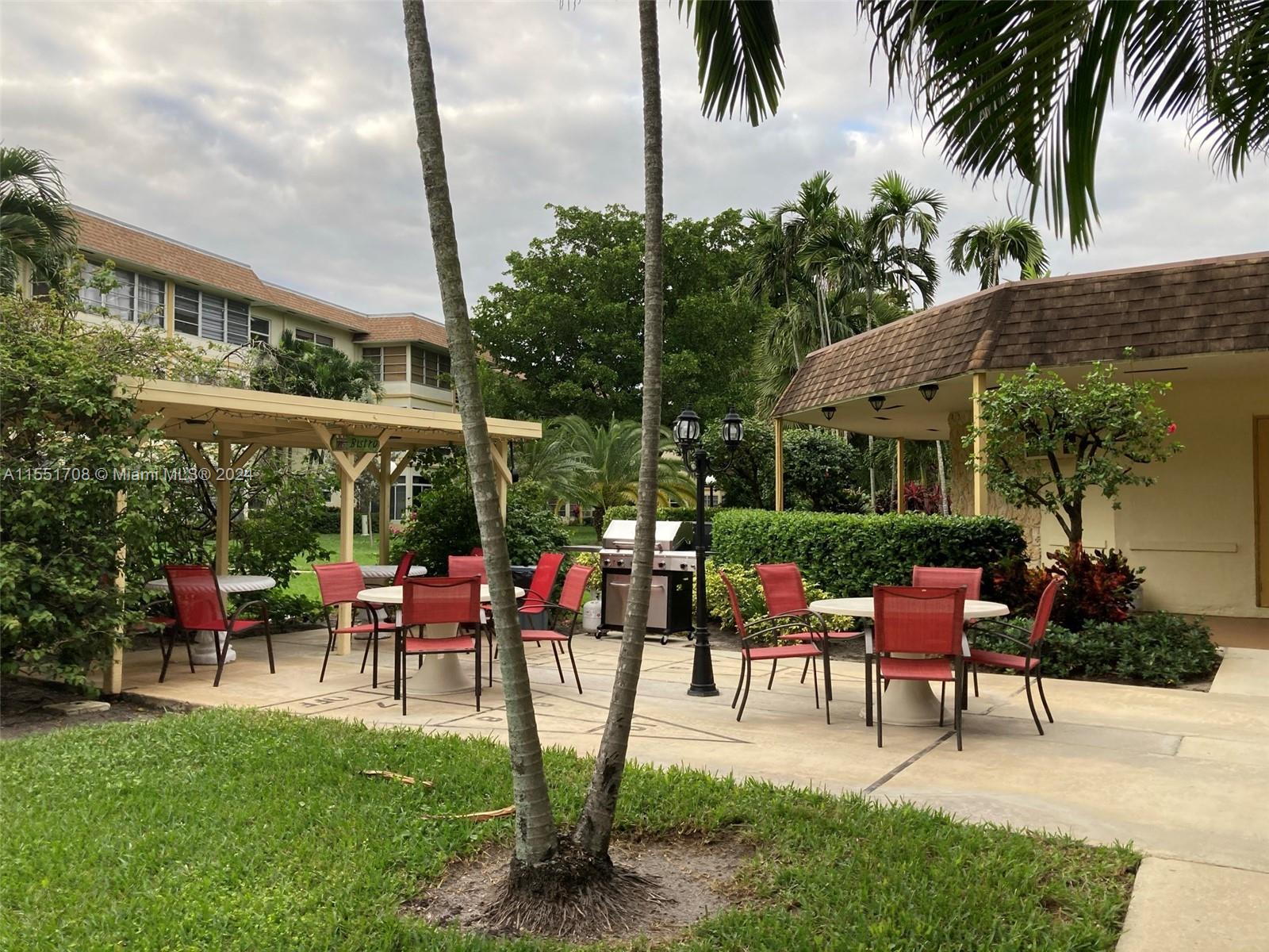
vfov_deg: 49.7
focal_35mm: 28
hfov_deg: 63.4
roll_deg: -0.2
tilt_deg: +2.6
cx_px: 634
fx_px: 1026
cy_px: 476
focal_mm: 3.99
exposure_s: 1/188
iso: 20
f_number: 1.8
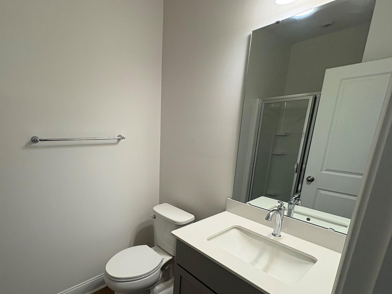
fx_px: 204
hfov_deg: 86.0
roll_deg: -0.7
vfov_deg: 70.8
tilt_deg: -13.0
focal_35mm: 18
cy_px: 177
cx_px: 147
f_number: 2.2
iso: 125
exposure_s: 1/120
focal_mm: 2.22
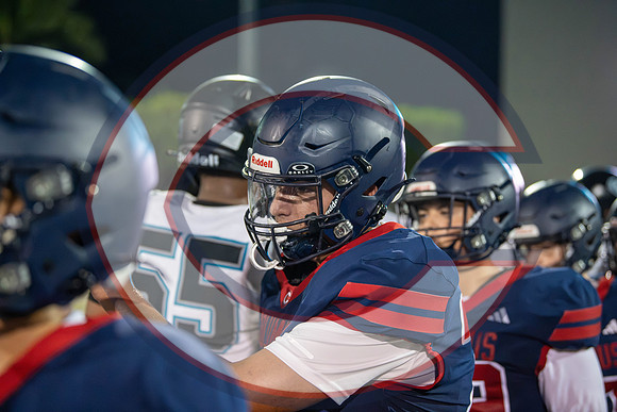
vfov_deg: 17.1
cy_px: 206
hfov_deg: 25.4
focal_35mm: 80
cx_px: 308
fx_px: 1371
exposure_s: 1/1000
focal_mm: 80
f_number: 2.8
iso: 12800
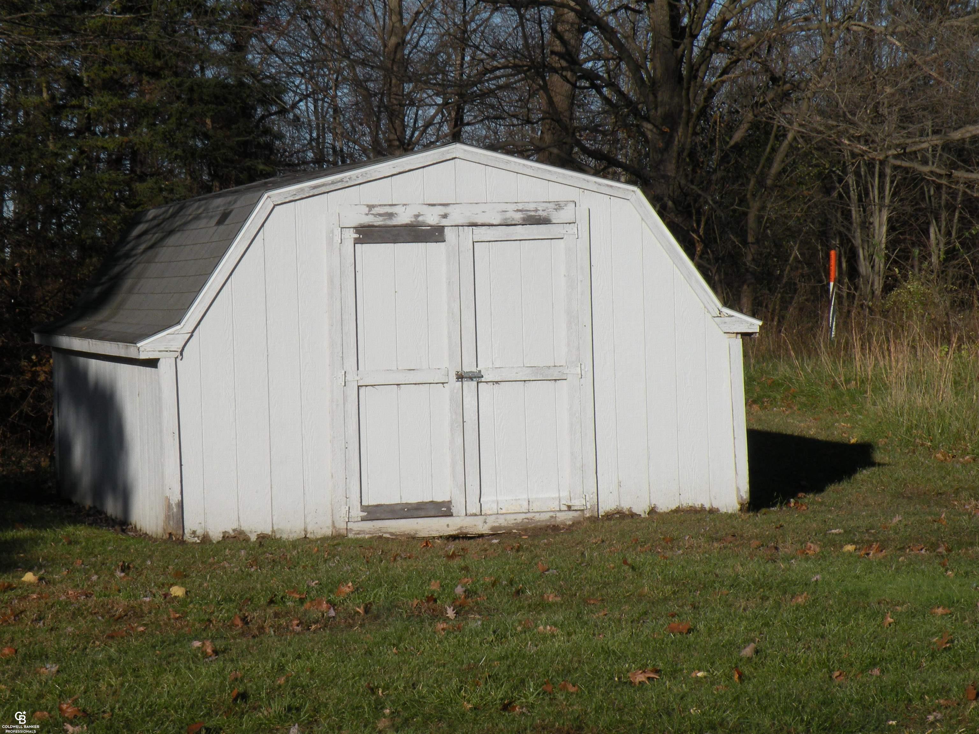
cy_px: 367
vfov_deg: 14.6
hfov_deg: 19.4
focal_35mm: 101
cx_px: 490
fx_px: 2856
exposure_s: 1/284
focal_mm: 17.9
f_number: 8
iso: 64
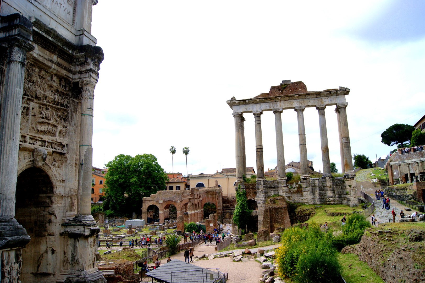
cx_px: 212
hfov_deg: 67.4
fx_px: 319
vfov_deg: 47.9
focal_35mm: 27
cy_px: 142
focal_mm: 18
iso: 100
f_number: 10
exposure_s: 1/250
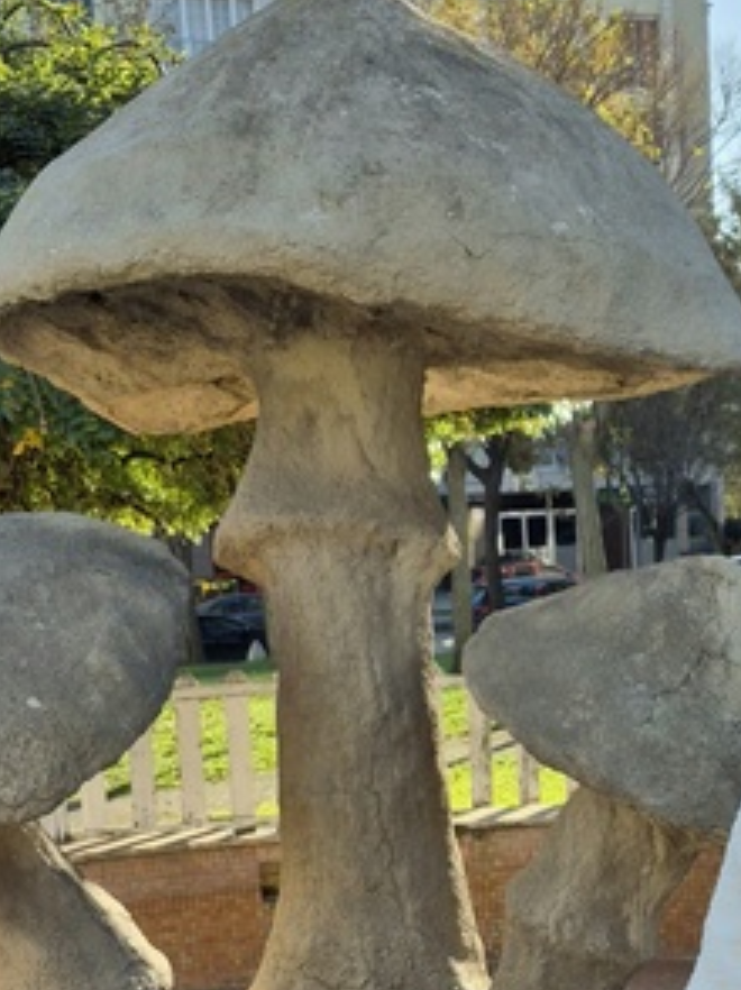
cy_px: 977
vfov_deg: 25.8
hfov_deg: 20.2
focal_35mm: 72
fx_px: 2058
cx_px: 610
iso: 25
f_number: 1.8
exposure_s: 1/2000
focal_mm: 5.4
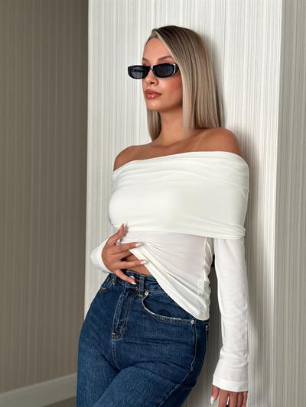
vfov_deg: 39.6
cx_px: 153
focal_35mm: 48
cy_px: 204
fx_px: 566
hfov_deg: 30.3
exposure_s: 1/62
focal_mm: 6.86
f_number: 1.78
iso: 125
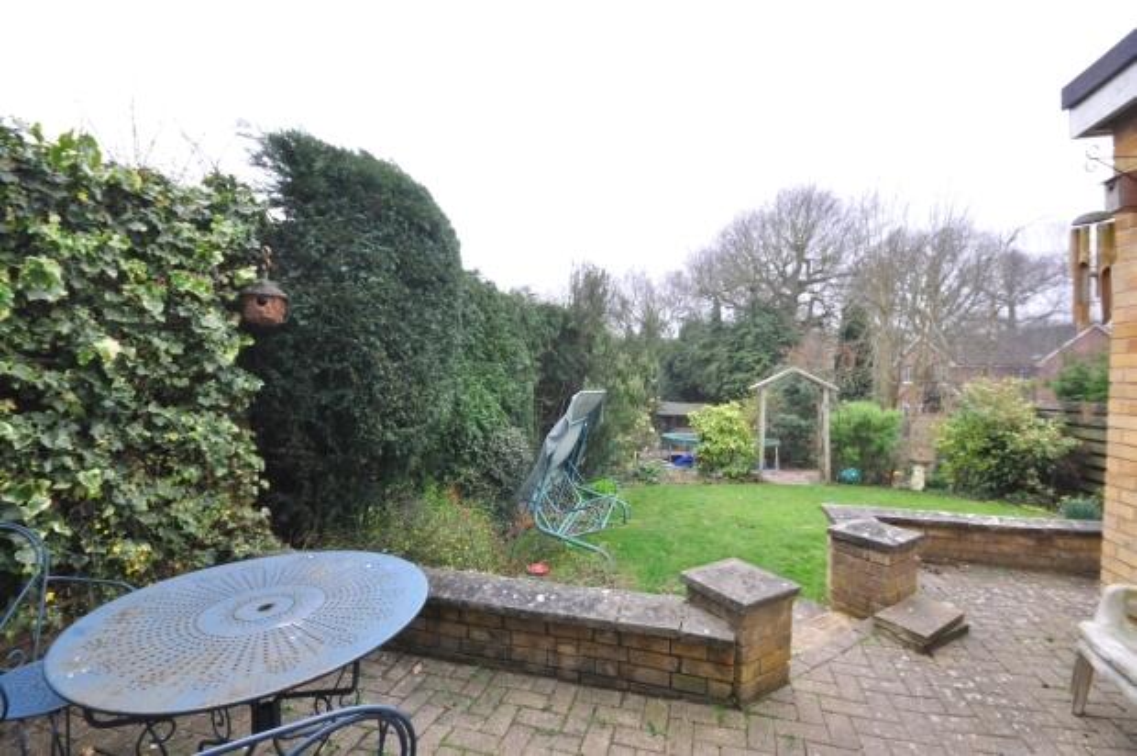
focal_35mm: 15
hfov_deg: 100.4
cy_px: 378
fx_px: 473
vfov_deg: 77.2
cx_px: 568
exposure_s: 1/8
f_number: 11
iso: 200
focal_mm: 10
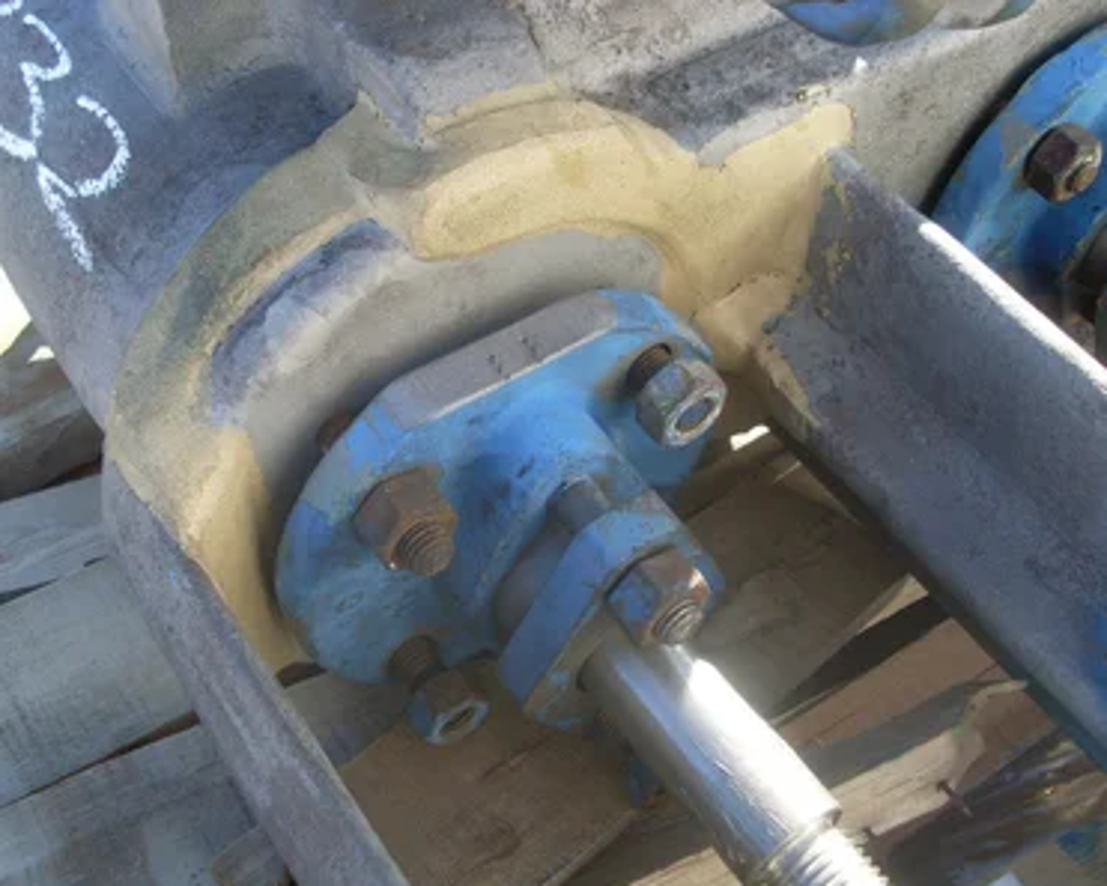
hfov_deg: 45.8
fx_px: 1311
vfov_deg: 37.4
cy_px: 444
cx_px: 594
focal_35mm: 40
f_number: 3
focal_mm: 6.3
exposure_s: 1/250
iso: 80
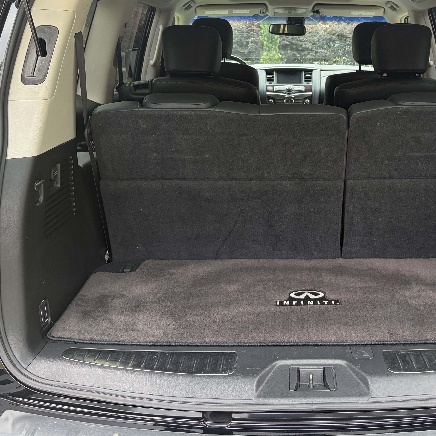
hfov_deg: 40.4
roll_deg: -2.4
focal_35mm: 41
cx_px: 295
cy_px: 195
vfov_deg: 40.9
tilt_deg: -13.0
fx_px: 584
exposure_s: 1/139
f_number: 1.6
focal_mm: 5.96
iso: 64
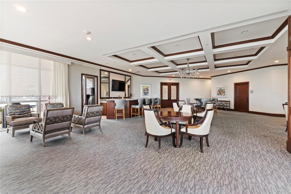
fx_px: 121
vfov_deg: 77.3
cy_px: 97
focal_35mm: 15
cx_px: 146
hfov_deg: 100.4
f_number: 10
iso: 160
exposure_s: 6
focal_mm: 10
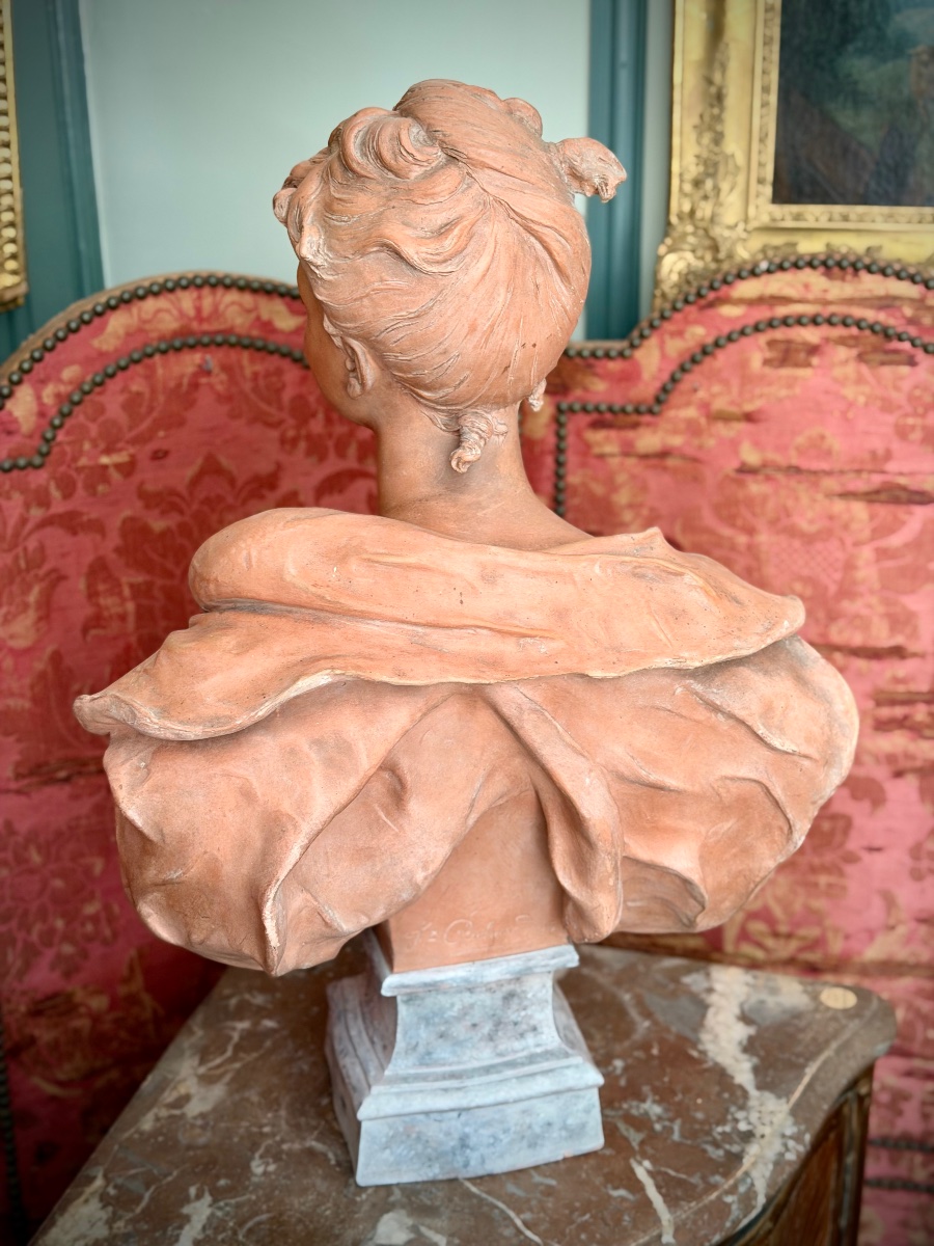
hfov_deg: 30.3
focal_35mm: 48
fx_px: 1727
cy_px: 623
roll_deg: -0.2
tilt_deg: -21.2
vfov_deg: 39.7
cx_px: 467
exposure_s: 1/54
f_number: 1.78
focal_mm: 6.76
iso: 250
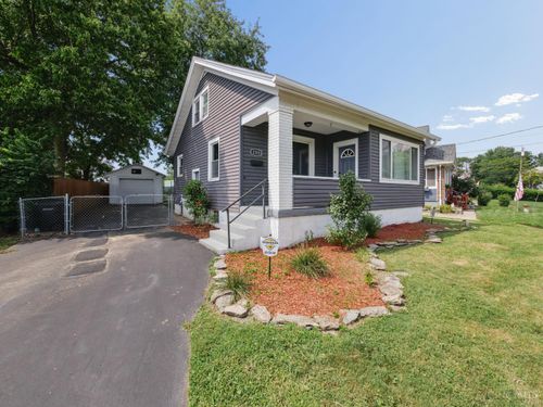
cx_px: 272
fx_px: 220
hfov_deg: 102.1
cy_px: 204
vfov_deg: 85.7
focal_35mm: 14
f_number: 8
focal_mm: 7
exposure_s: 1/250
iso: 200
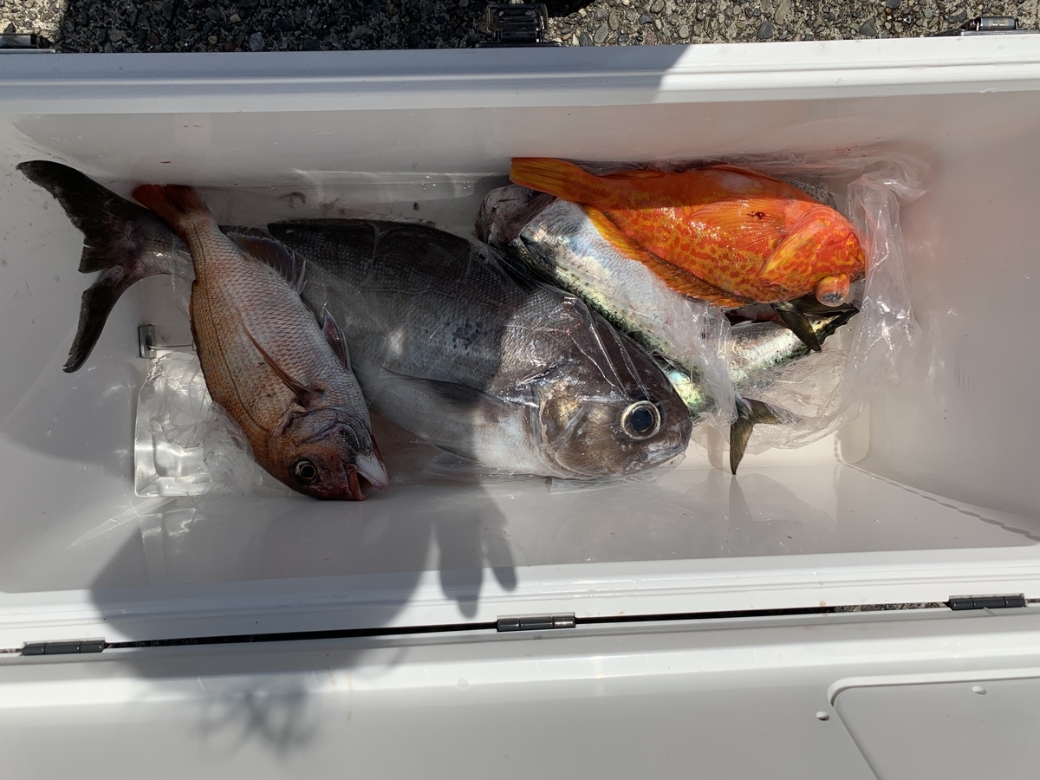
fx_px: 781
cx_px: 520
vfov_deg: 53.1
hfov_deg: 67.3
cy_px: 390
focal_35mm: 26
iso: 25
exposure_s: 1/8000
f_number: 1.8
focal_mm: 4.25
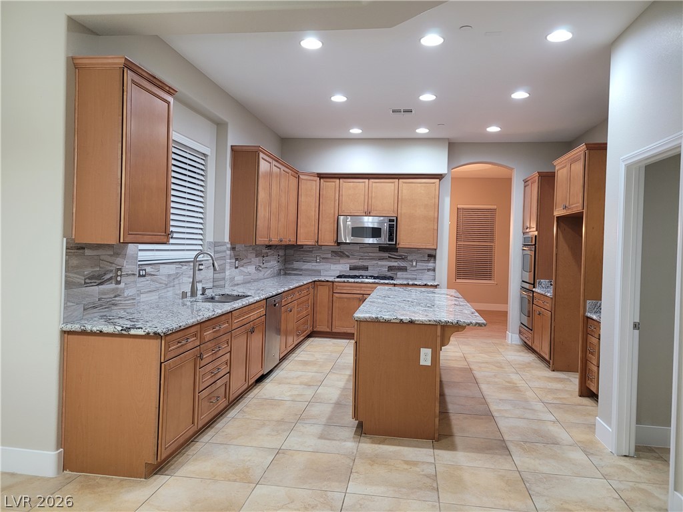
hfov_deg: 67.3
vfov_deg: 53.1
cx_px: 342
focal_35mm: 26
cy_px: 256
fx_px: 513
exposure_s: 1/40
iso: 200
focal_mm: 5.4
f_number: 1.8
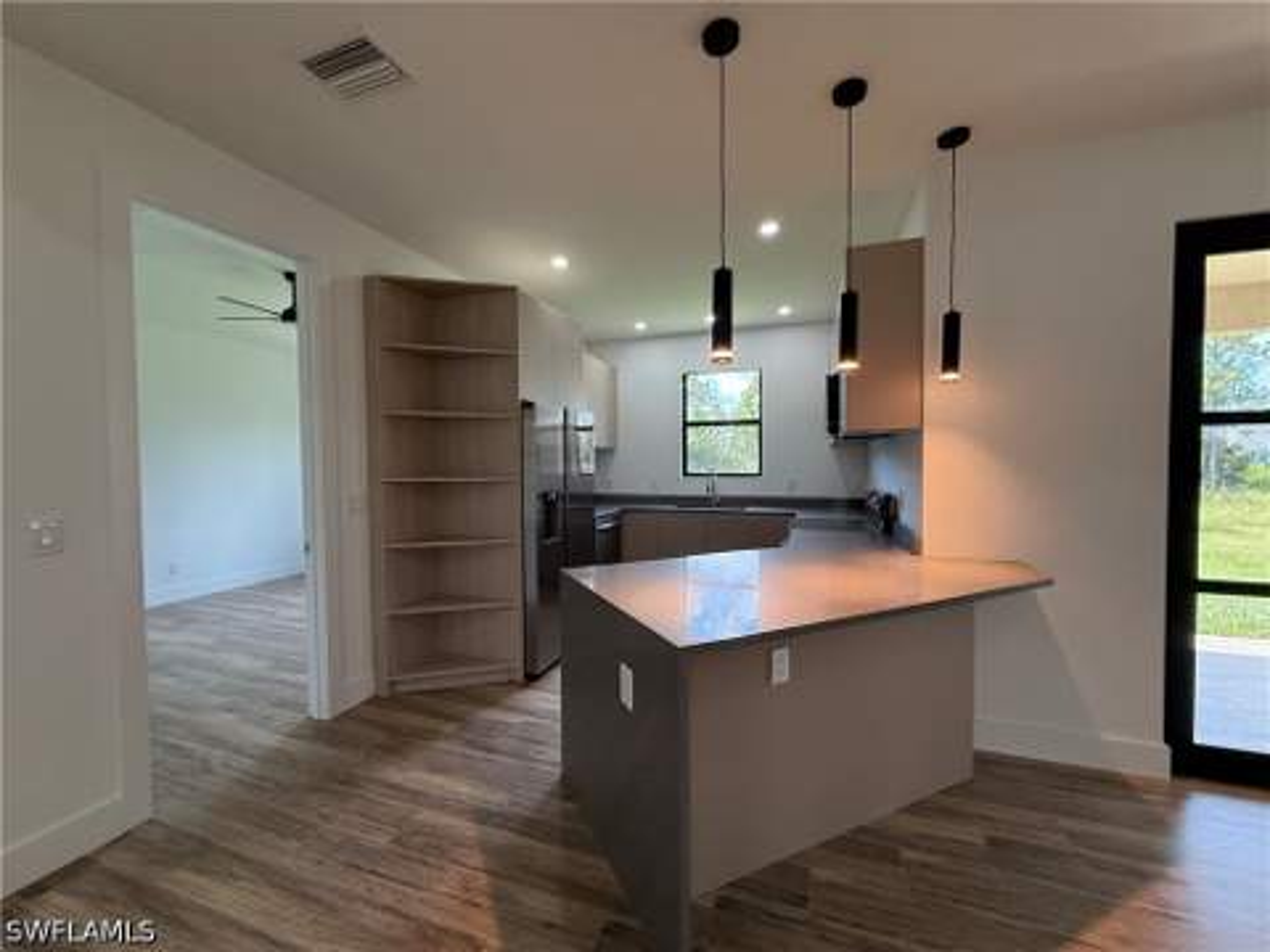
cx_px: 635
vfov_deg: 85.7
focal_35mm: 14
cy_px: 476
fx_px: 514
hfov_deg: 102.1
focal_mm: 2.22
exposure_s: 1/120
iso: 160
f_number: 2.2
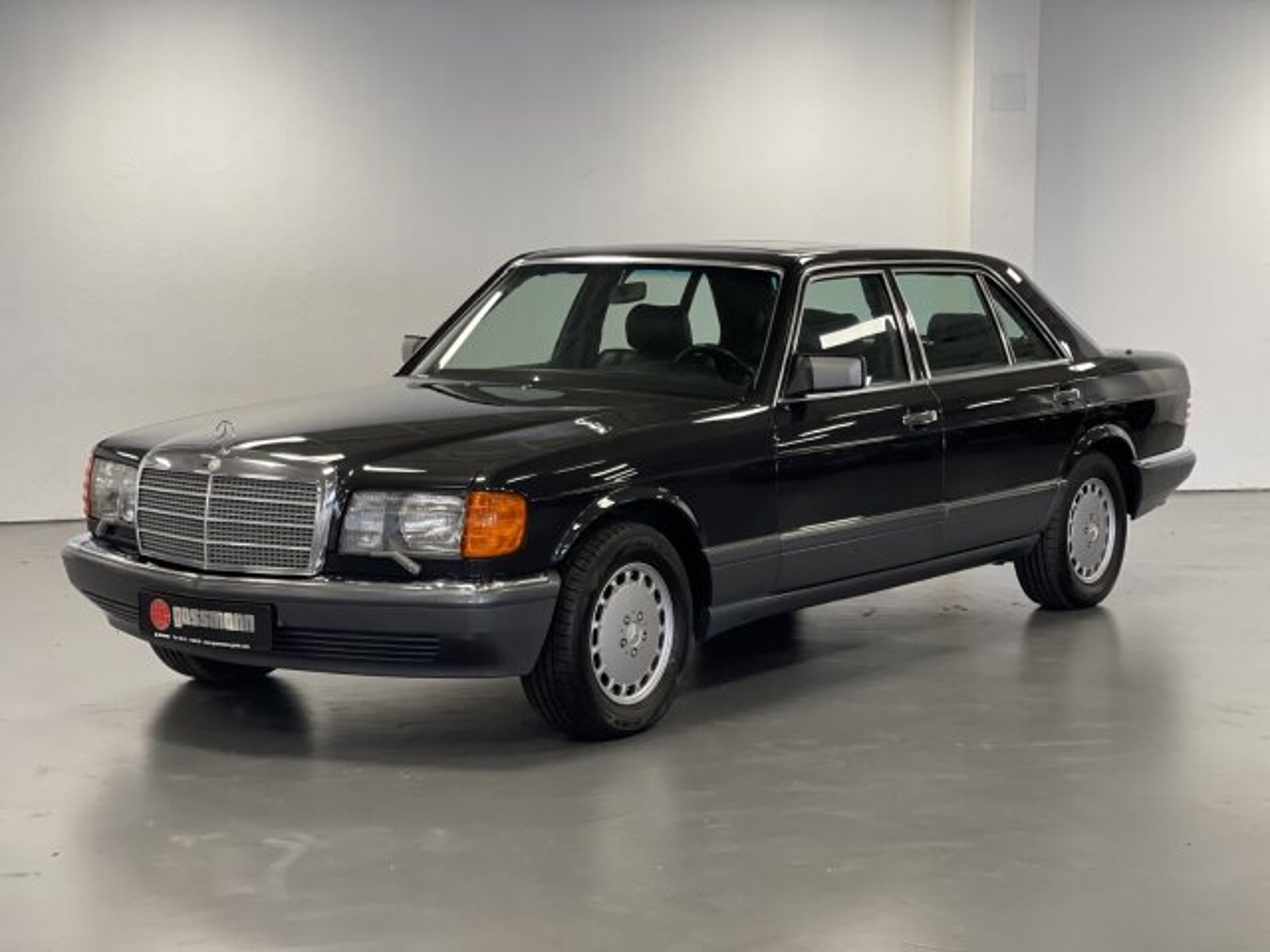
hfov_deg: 30.3
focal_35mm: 64
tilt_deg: -5.2
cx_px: 635
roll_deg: -0.1
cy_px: 476
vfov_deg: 22.9
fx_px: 2348
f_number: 2.2
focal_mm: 7.5
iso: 250
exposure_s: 1/98
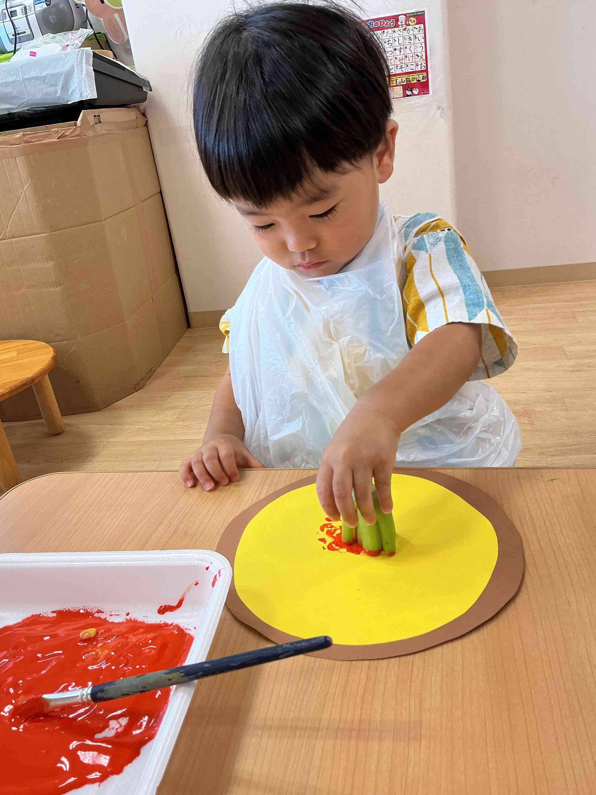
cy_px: 398
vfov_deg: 61.7
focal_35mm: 29
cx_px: 298
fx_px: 666
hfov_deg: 48.2
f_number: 1.8
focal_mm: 3
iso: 50
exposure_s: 1/120
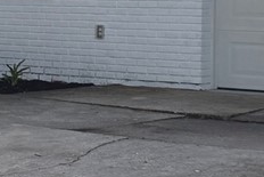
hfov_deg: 11.3
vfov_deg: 8.0
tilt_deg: -1.3
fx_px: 1262
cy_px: 0
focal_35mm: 172
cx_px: -172
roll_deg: -0.9
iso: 100
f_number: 1.78
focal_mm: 6.76
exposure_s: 1/2907
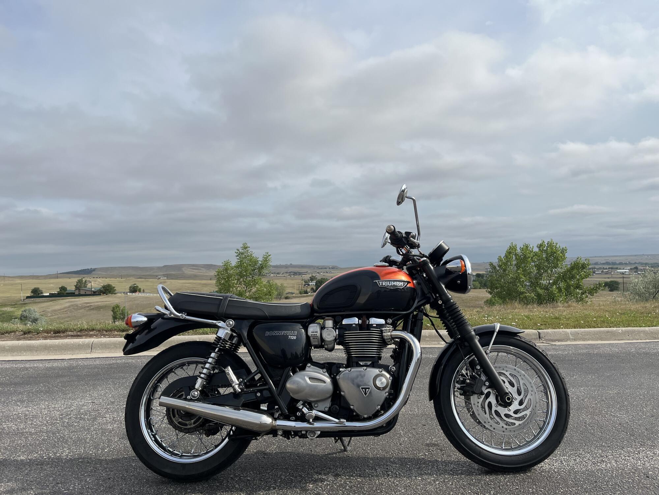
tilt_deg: +2.0
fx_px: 495
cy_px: 248
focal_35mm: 26
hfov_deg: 67.3
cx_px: 330
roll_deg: +3.3
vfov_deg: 53.1
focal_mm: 5.1
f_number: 1.6
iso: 50
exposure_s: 1/5848
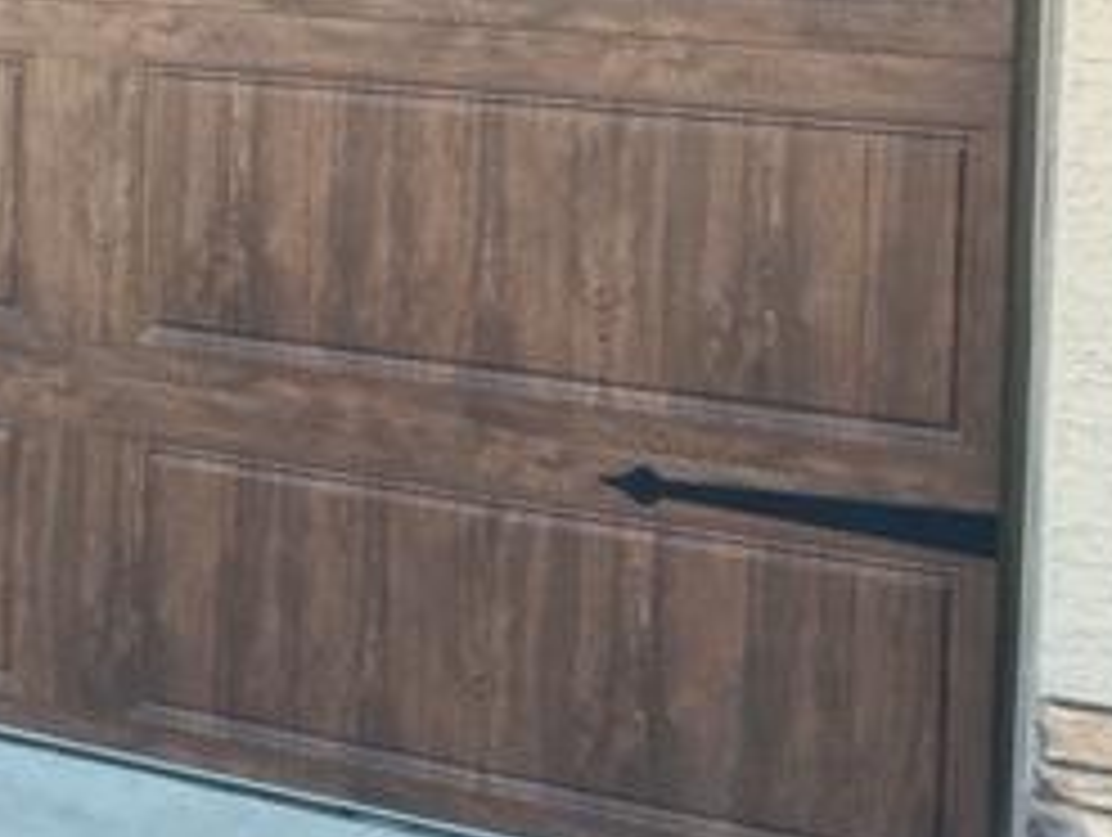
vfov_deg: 18.7
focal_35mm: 75
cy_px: -158
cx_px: -266
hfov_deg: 23.4
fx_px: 2413
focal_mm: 4.15
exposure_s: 1/120
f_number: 2.2
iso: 32
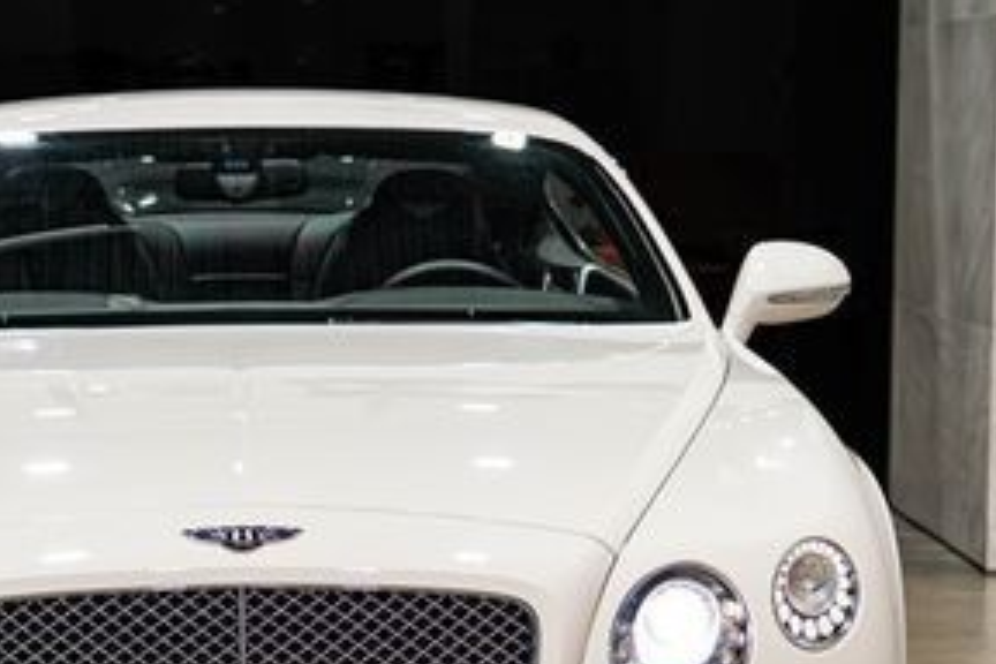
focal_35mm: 112
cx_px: 267
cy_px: 588
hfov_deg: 18.2
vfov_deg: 12.2
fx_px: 3098
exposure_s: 1/80
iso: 1000
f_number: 4
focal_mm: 47
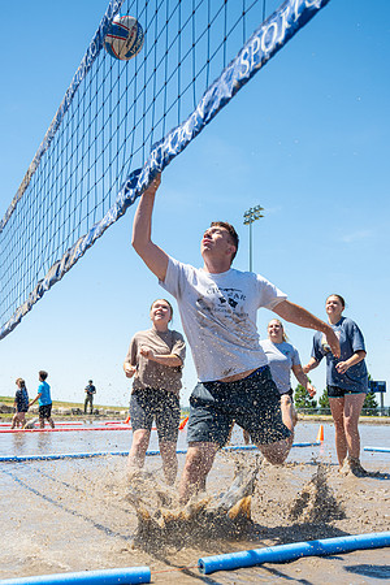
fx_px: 725
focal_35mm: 45
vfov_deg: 44.0
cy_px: 292
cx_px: 214
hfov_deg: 30.1
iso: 320
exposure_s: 1/2000
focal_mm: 29.5
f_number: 4
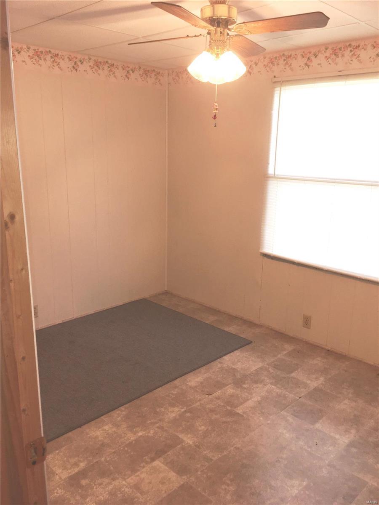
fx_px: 423
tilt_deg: -14.7
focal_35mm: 29
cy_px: 252
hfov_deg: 48.2
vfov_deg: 61.7
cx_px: 190
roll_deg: -0.7
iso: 25
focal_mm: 4.15
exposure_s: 1/37
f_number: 2.2
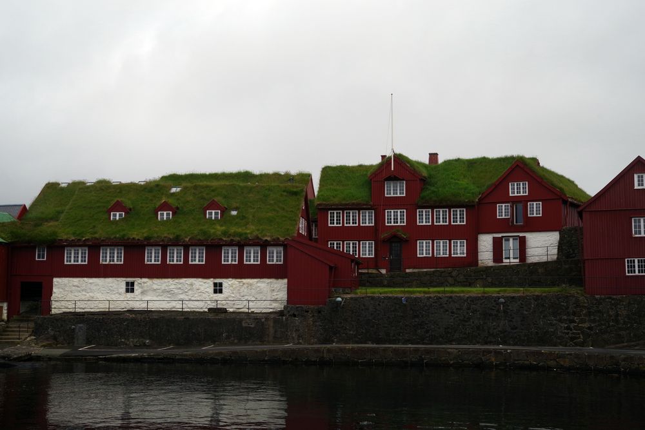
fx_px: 860
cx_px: 322
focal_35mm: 48
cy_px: 215
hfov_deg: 41.1
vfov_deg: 28.1
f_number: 6.3
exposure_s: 1/400
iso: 800
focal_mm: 48
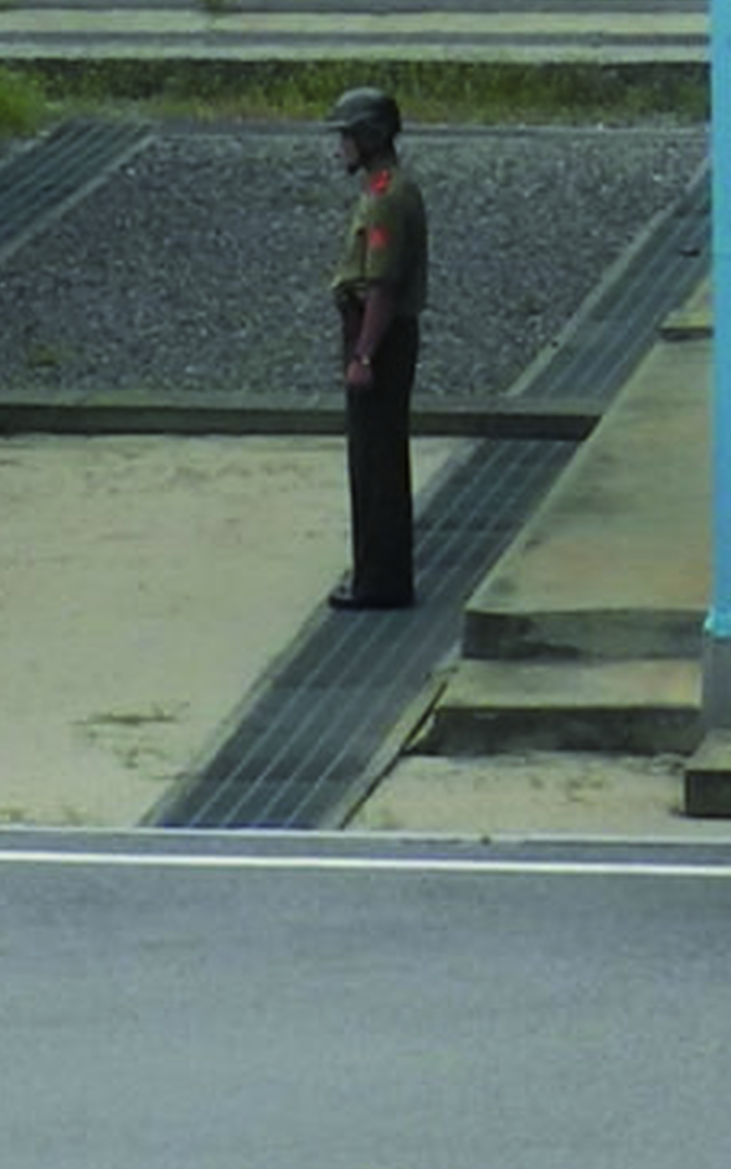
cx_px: 911
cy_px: -1233
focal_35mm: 374
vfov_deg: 5.5
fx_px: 11917
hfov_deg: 3.5
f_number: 4.5
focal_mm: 10.7
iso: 100
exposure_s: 1/800
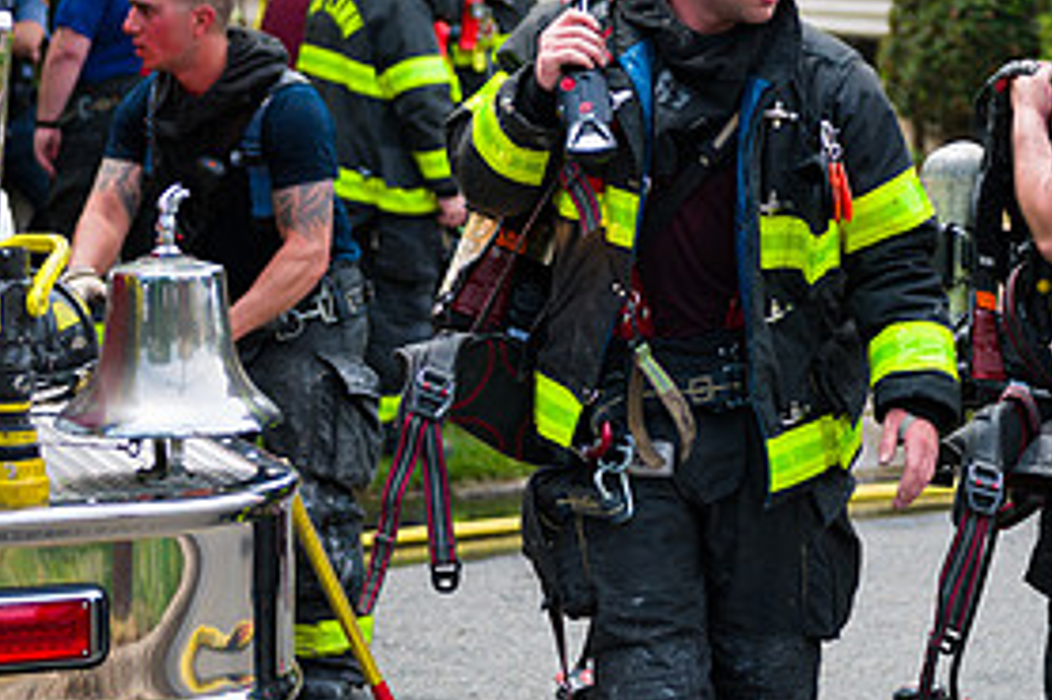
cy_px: 204
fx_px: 3417
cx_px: 742
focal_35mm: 117
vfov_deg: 11.7
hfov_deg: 17.4
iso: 200
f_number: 3.2
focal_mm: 56
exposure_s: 1/1250
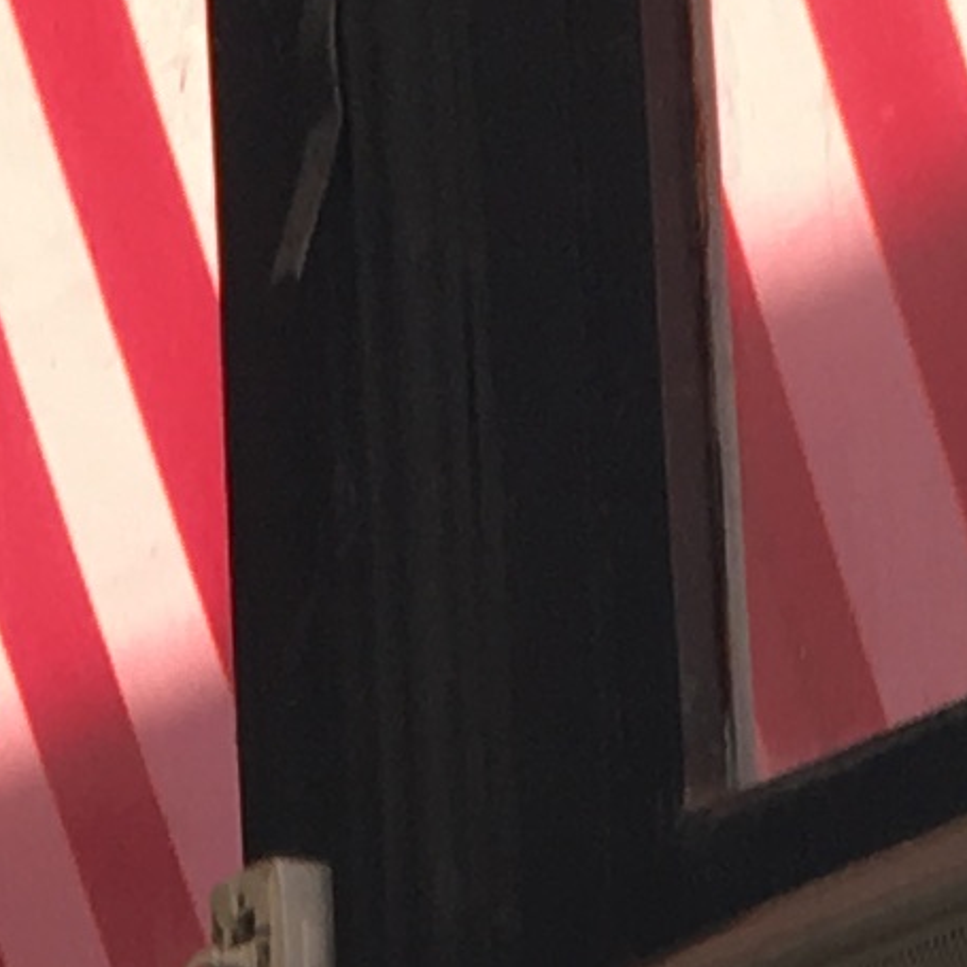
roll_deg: +2.7
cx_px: 236
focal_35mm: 227
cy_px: 2465
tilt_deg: +3.8
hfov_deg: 7.7
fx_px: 7174
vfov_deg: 7.2
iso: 25
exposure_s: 1/60
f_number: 2.2
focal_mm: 4.15
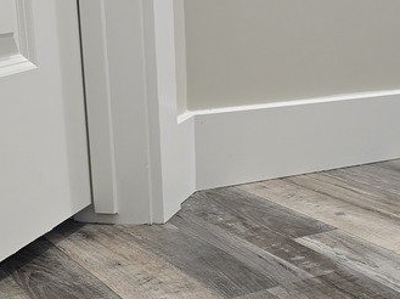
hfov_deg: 27.4
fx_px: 808
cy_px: 230
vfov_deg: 20.8
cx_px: 299
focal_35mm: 70
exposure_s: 1/60
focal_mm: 6.3
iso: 800
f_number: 1.7
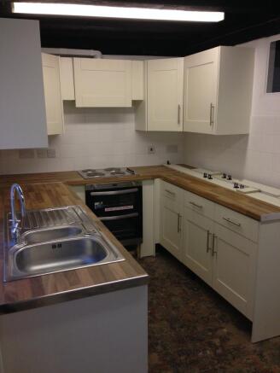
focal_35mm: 33
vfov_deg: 55.3
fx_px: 356
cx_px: 140
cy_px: 186
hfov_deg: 43.0
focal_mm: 4.12
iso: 160
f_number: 2.4
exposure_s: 1/20
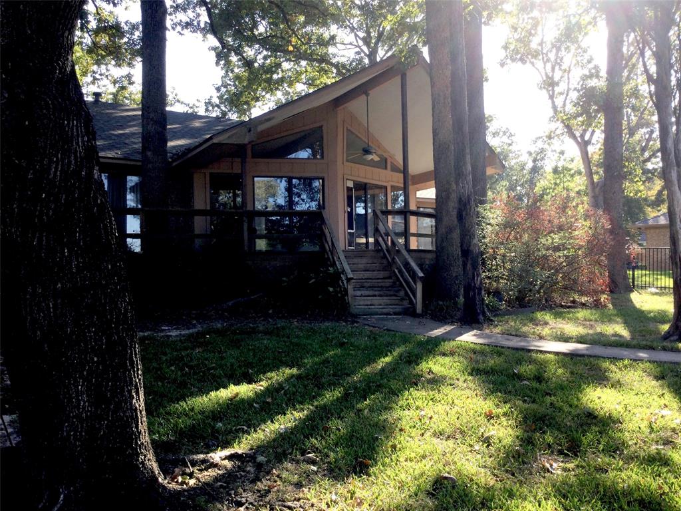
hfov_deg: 58.4
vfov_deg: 45.4
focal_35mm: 31
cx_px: 340
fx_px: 610
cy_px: 256
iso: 25
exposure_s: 1/212
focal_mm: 3.3
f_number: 2.4
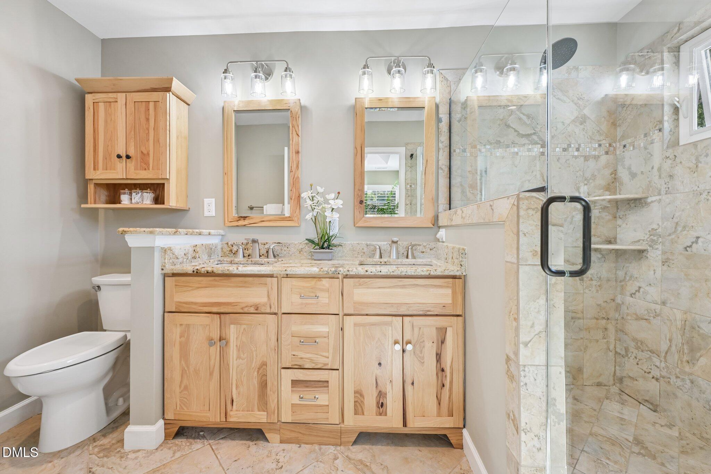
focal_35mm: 14
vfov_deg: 81.2
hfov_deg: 104.3
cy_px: 237
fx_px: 276
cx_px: 356
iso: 360
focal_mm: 14
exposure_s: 1/40
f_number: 8
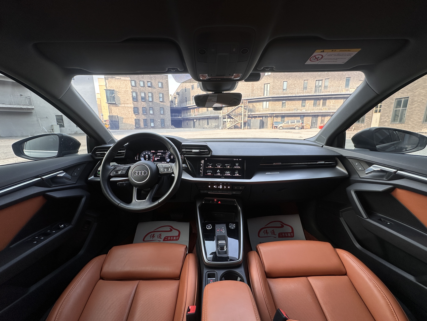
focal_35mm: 14
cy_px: 160
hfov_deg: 102.1
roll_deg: +0.7
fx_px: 173
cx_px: 214
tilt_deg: -12.0
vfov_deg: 85.7
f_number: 2.2
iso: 40
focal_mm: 2.22
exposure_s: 1/99
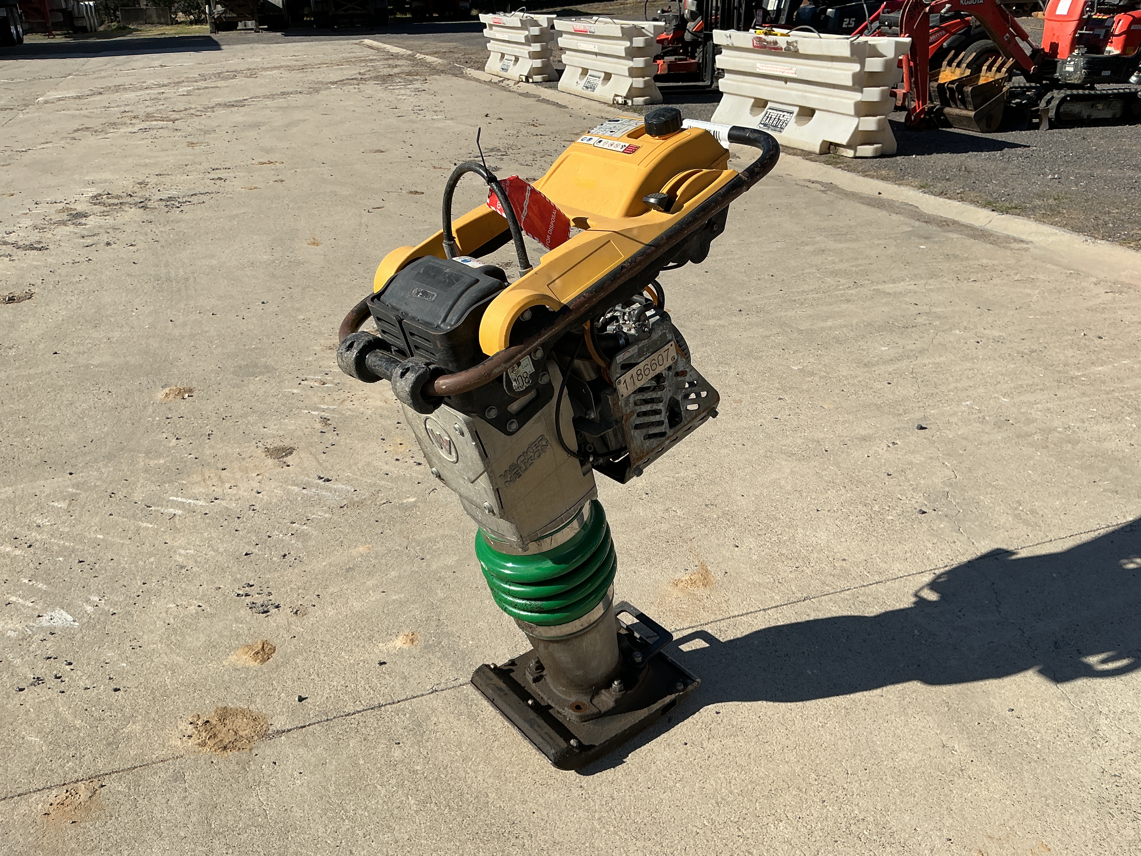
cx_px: 570
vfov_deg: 48.2
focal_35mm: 29
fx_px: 956
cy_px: 428
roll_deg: -1.0
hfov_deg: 61.7
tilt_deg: -24.5
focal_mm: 3
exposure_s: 1/2538
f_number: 1.8
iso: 25
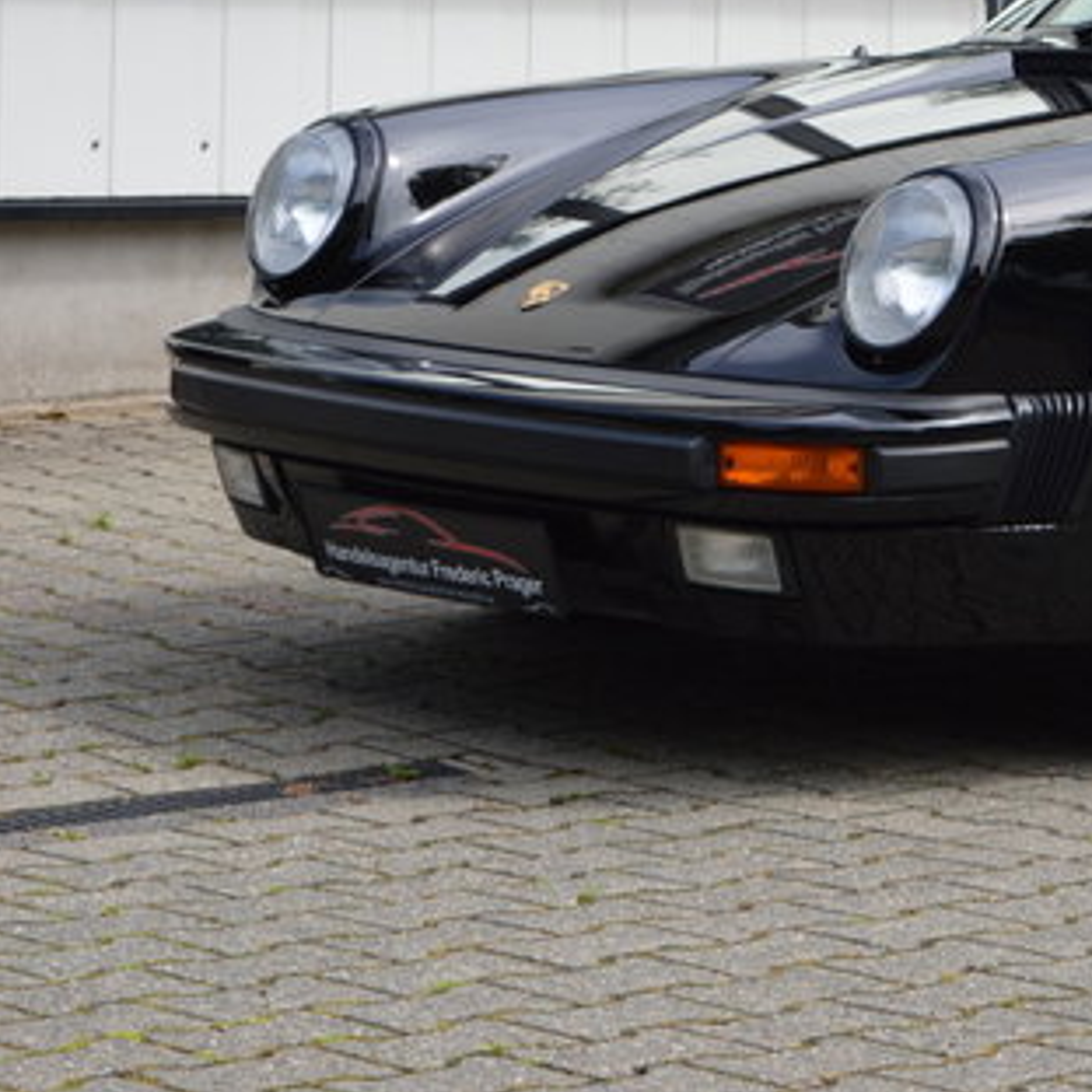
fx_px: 5034
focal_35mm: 141
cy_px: 201
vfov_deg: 12.3
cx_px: 1334
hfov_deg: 12.1
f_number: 7.1
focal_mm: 45
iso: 100
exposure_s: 1/200
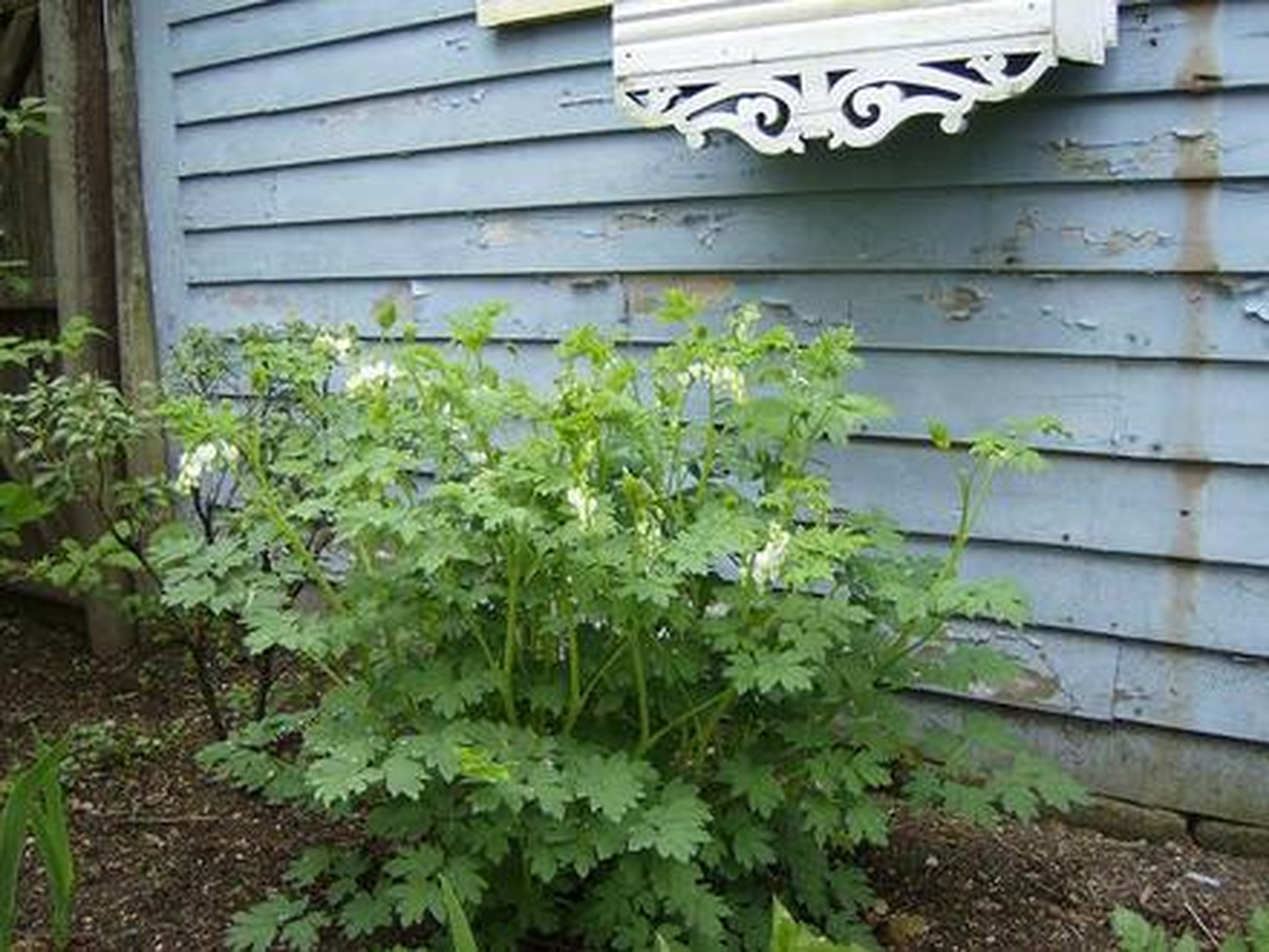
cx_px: 634
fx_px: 1320
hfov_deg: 51.4
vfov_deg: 39.7
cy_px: 476
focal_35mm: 36
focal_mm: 6
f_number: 2.8
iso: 100
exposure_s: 1/239
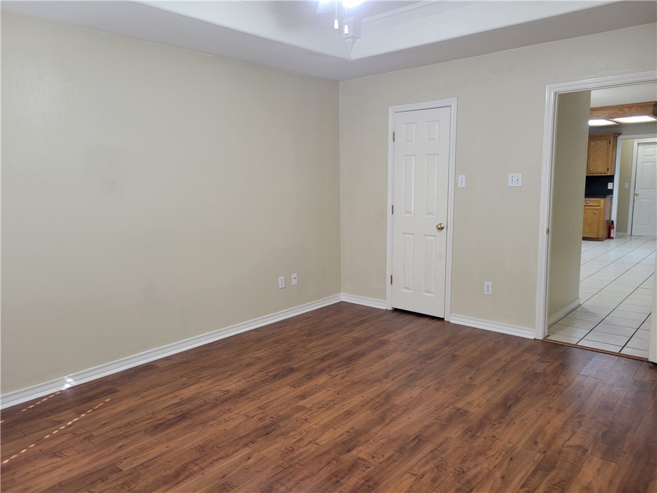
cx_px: 328
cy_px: 246
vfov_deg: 53.1
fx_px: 493
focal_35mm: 26
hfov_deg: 67.3
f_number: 1.8
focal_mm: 5.4
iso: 160
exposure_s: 1/60
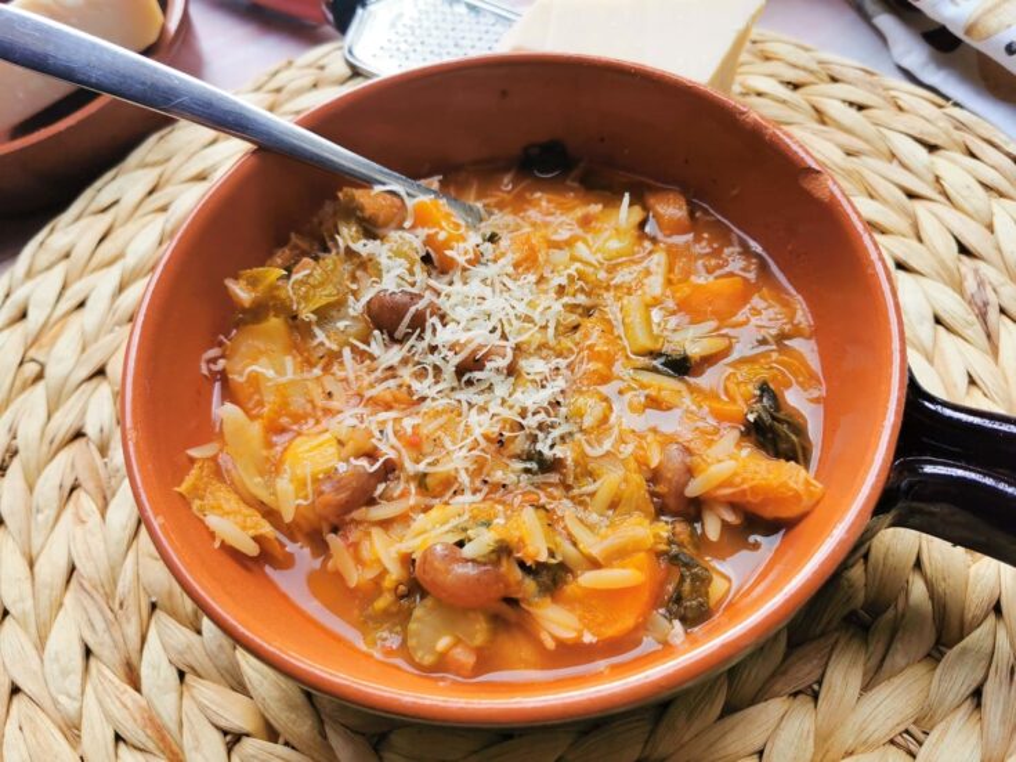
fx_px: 792
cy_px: 381
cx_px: 508
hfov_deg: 65.3
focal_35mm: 27
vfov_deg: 51.3
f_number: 1.6
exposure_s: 1/304
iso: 50
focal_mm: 5.56
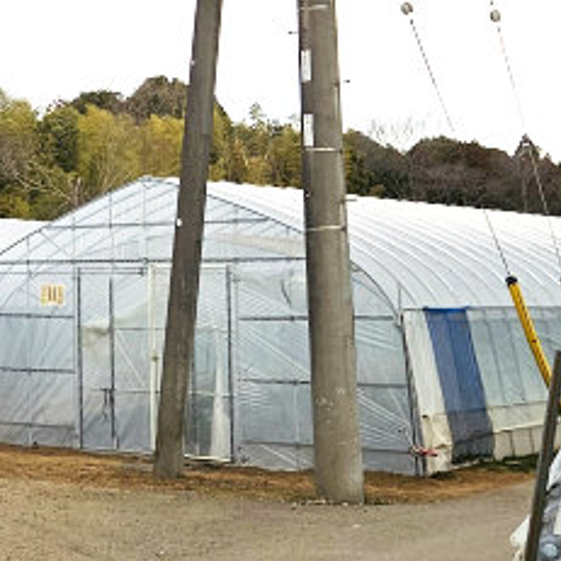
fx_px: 1614
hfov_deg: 18.6
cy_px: 92
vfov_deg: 19.5
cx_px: -126
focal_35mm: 88
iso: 32
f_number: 1.8
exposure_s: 1/507
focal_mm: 5.4
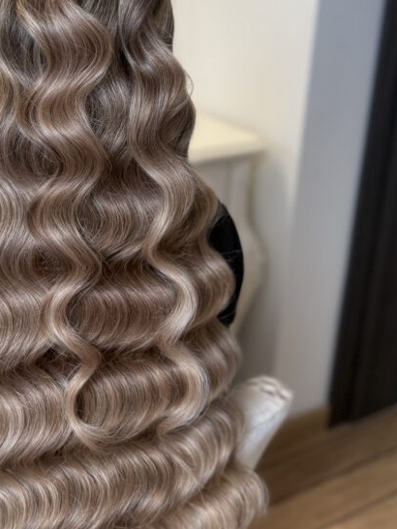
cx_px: 73
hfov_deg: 31.3
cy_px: 159
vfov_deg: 41.3
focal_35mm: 45
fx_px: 688
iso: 200
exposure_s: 1/100
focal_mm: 6.76
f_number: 1.78
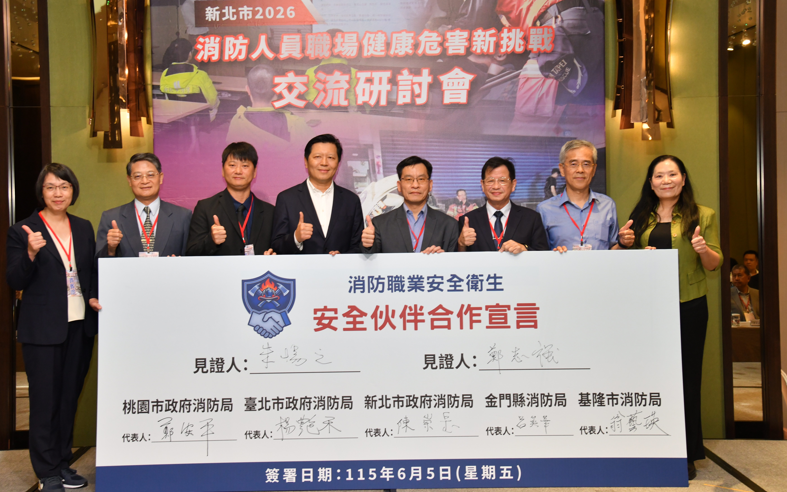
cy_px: 209
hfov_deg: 44.3
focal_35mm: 45
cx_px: 377
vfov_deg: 28.6
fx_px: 965
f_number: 7.1
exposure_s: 1/80
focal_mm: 40
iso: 1000
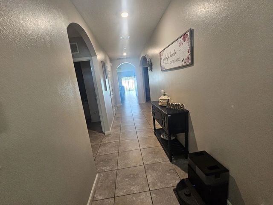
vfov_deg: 89.9
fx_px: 103
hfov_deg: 106.2
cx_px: 136
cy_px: 102
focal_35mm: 13
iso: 320
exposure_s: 1/60
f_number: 2.2
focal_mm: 2.2
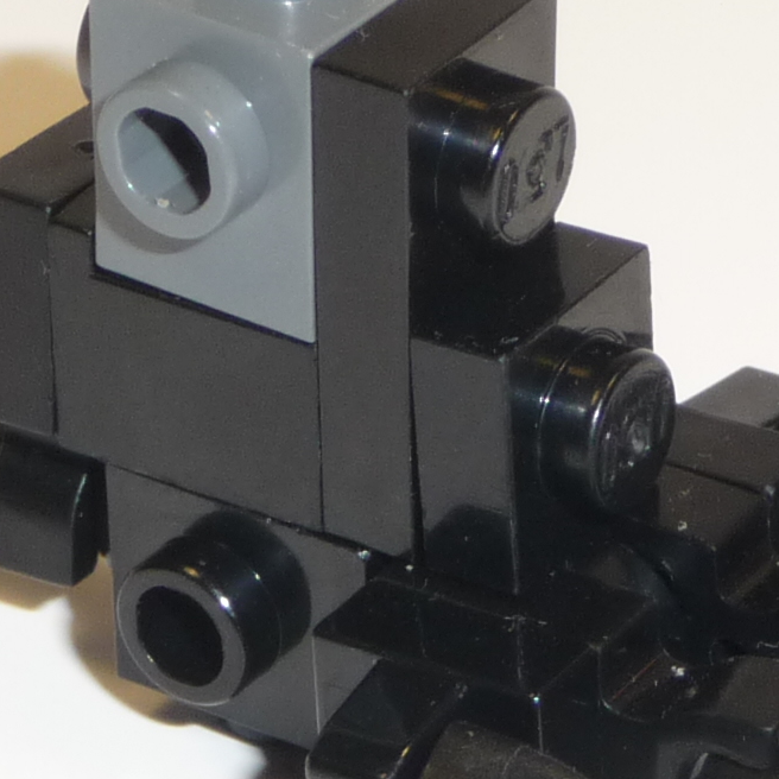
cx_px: 528
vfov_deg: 6.8
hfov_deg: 6.8
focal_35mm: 256
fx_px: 6518
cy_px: 601
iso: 100
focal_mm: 9.3
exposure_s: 1/80
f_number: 4.3
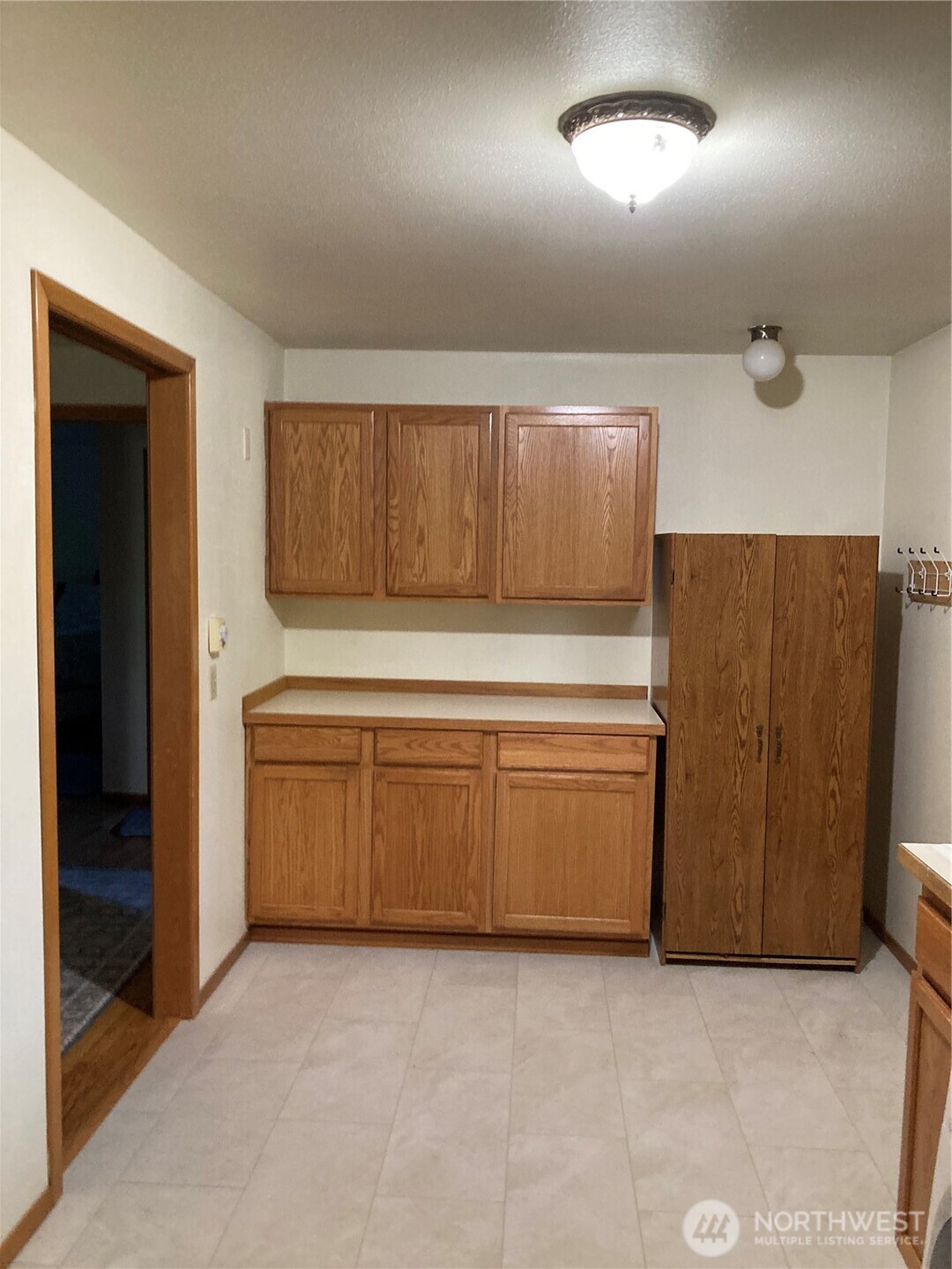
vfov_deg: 63.4
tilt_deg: -2.5
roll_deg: +0.4
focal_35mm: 28
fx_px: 1027
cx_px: 476
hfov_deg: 49.7
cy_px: 634
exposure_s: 1/40
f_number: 1.8
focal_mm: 3.99
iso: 250
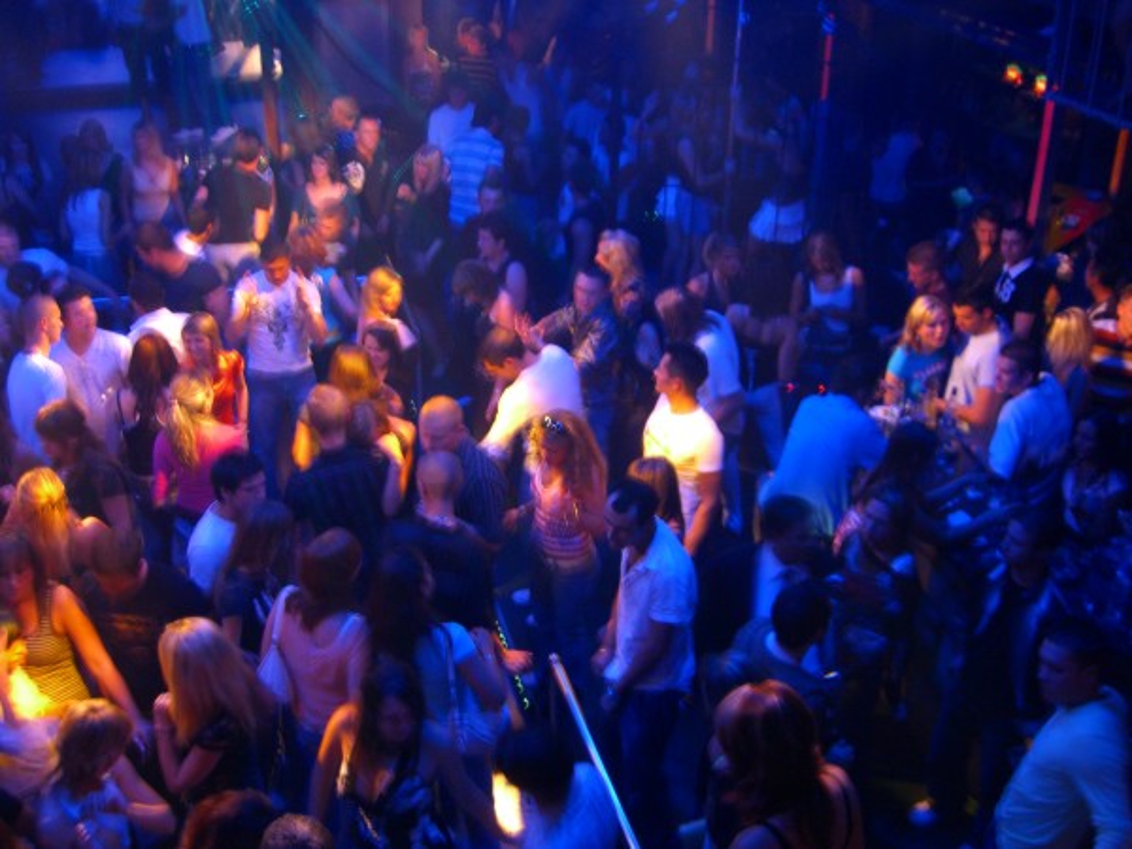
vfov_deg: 37.7
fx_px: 1243
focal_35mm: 38
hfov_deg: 49.0
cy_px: 424
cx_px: 566
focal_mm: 7.9
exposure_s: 1/8
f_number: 2.8
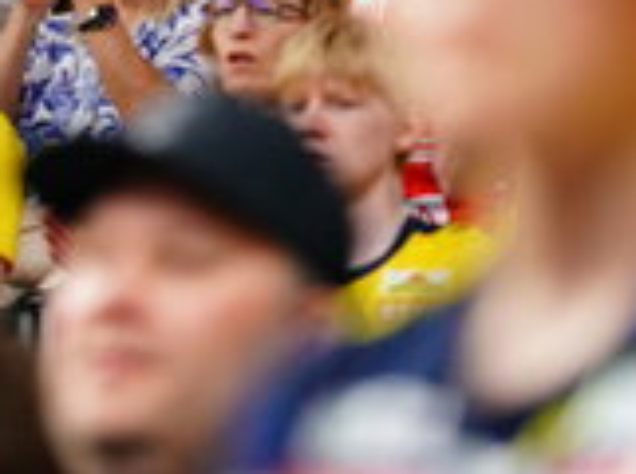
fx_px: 9551
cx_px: 111
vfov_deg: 2.8
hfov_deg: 3.8
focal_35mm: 521
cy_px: -675
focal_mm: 145
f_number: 2.8
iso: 2500
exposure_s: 1/800
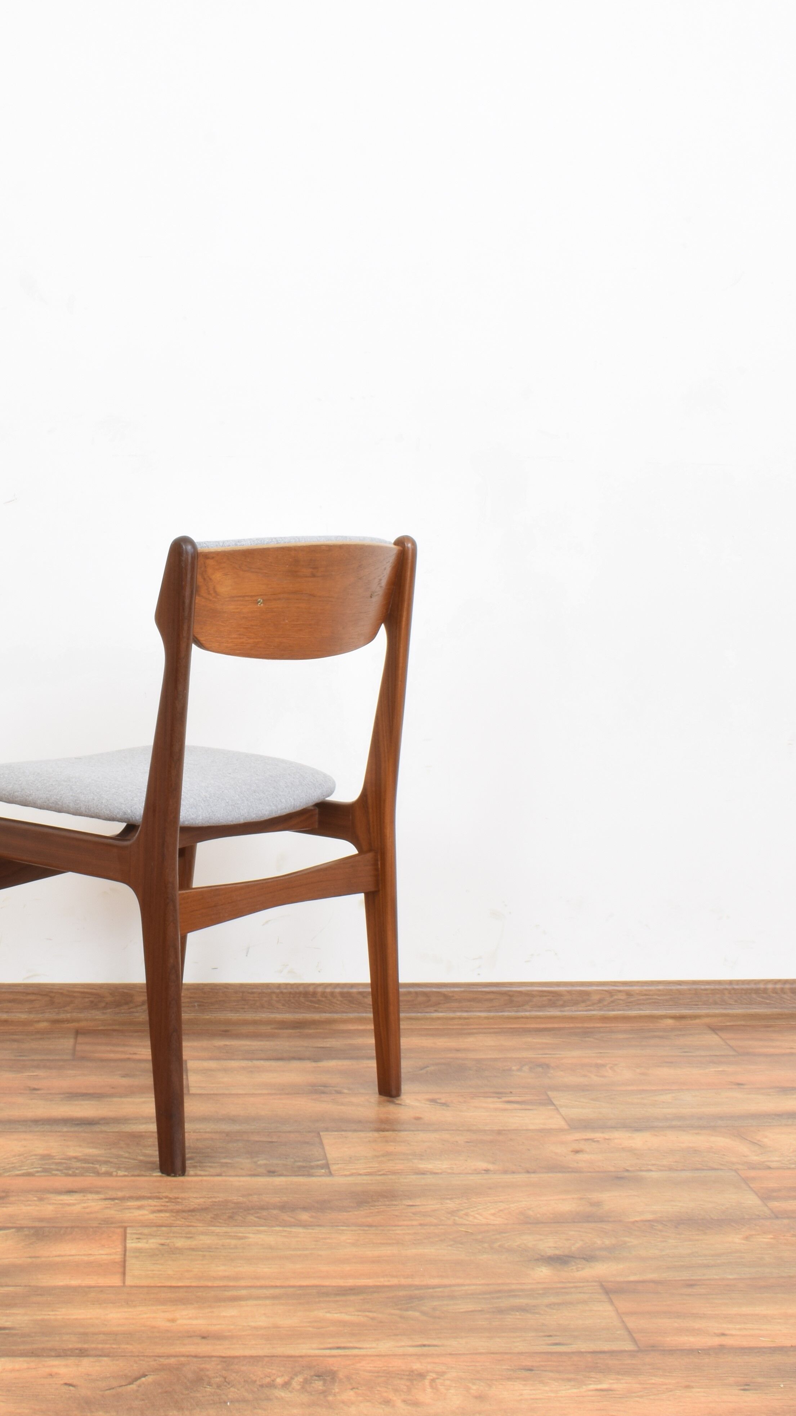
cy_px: 700
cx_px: 182
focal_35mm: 48
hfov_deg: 24.6
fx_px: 1801
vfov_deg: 42.9
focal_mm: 20
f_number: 25
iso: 100
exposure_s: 5
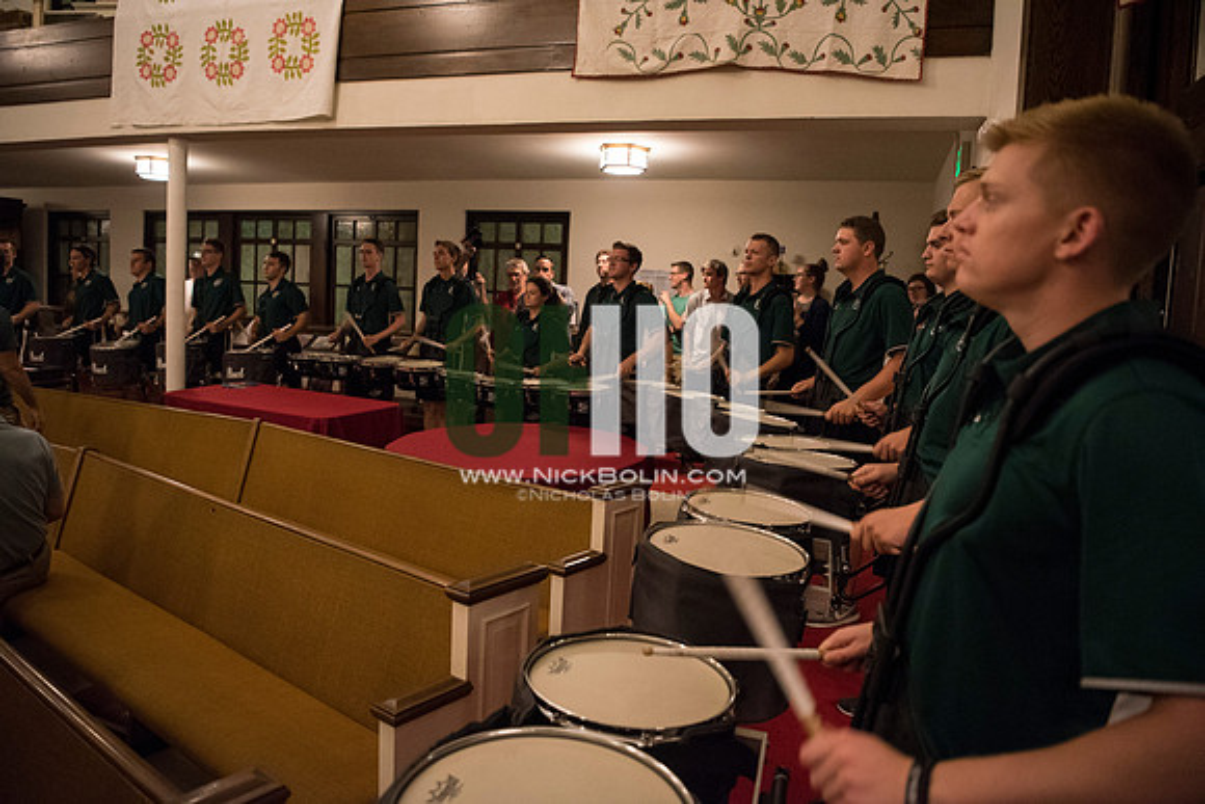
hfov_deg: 73.7
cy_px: 402
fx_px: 803
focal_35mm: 24
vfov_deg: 53.2
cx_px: 602
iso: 8000
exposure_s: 1/160
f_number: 2.8
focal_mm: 24
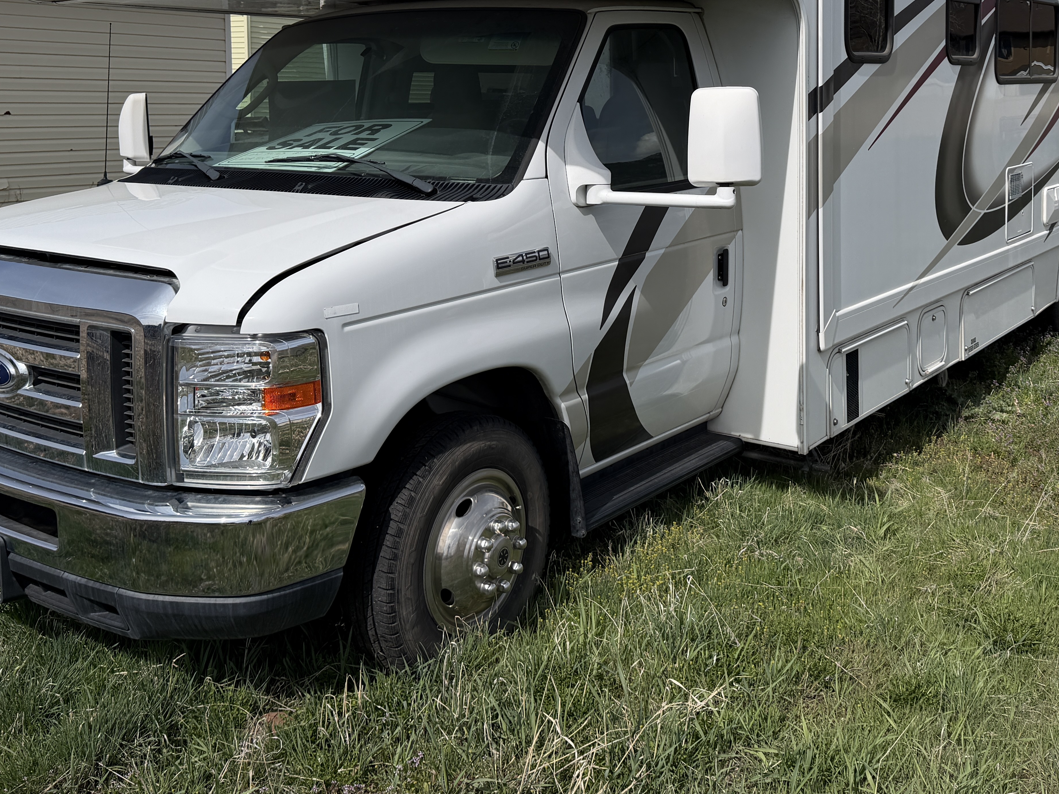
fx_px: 1132
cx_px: 607
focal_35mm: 37
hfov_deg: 50.0
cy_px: 192
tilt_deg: -5.0
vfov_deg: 37.6
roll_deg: +0.0
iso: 80
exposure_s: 1/8130
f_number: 1.78
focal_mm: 6.76
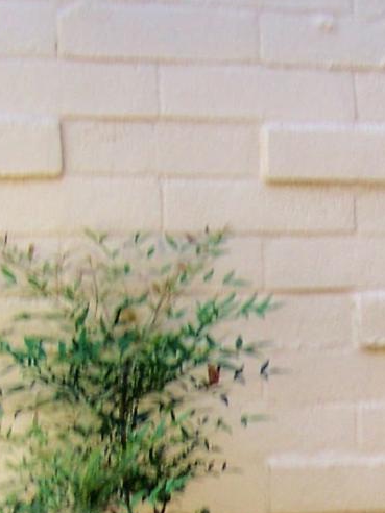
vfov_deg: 9.7
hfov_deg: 7.4
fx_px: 2951
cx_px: 539
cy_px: 684
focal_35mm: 199
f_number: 2.8
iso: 64
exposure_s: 1/50
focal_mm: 7.6
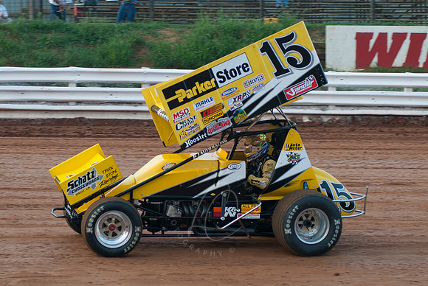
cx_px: 214
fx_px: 1428
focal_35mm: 120
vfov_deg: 11.4
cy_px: 143
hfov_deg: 17.0
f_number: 3.5
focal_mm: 80
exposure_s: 1/400
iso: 200
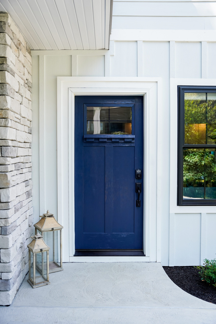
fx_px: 295
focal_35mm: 33
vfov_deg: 57.5
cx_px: 108
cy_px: 162
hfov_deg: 40.2
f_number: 2.8
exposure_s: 1/400
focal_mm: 32.8
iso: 200
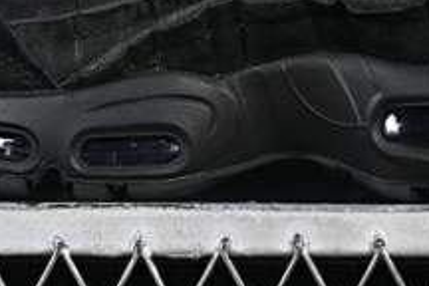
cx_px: 242
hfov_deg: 8.1
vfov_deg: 5.4
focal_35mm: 254
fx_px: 3027
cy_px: -97
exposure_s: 1/60
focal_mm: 50
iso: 160
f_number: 6.3
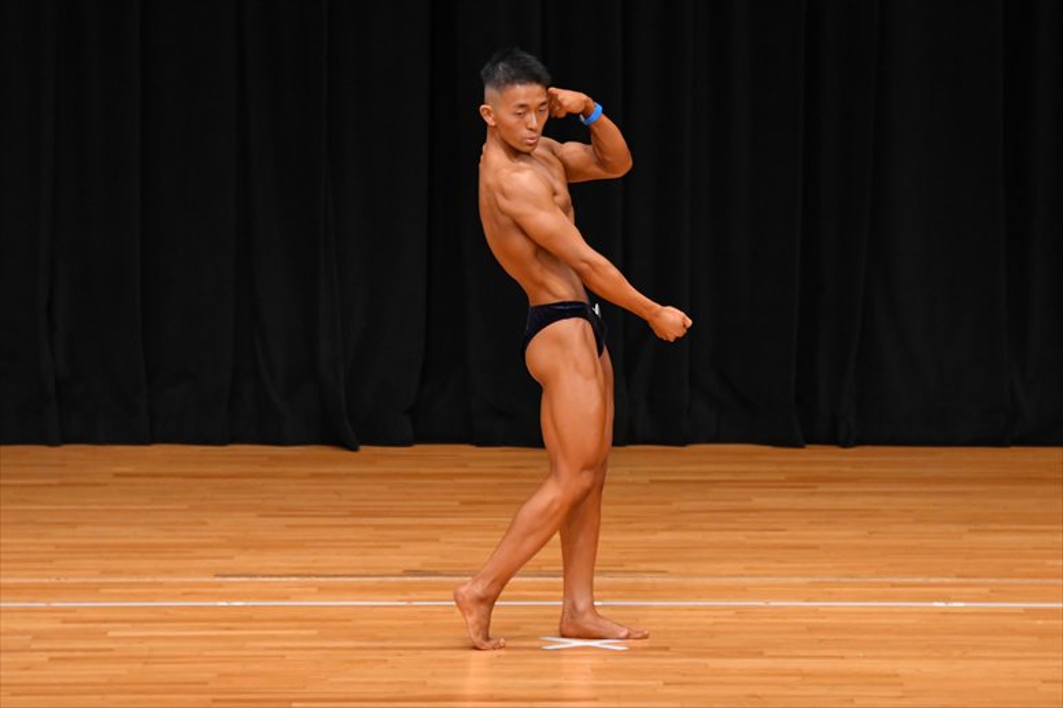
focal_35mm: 285
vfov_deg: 4.8
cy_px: 354
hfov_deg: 7.2
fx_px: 8411
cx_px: 532
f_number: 5.6
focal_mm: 190
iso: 3200
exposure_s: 1/400
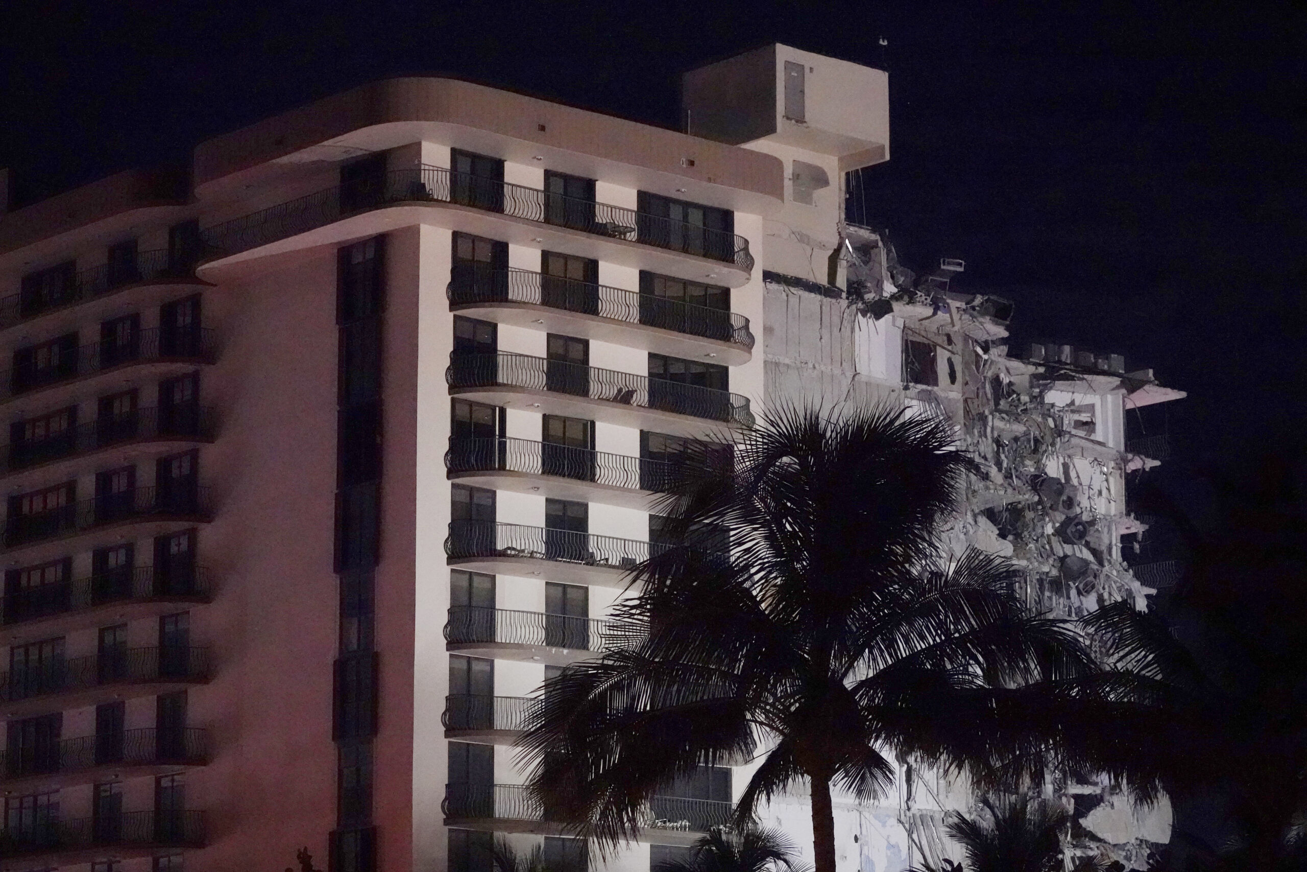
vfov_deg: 13.7
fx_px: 3630
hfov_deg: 20.4
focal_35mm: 100
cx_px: 654
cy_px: 436
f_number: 4.5
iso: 25600
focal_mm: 100
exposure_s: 1/160
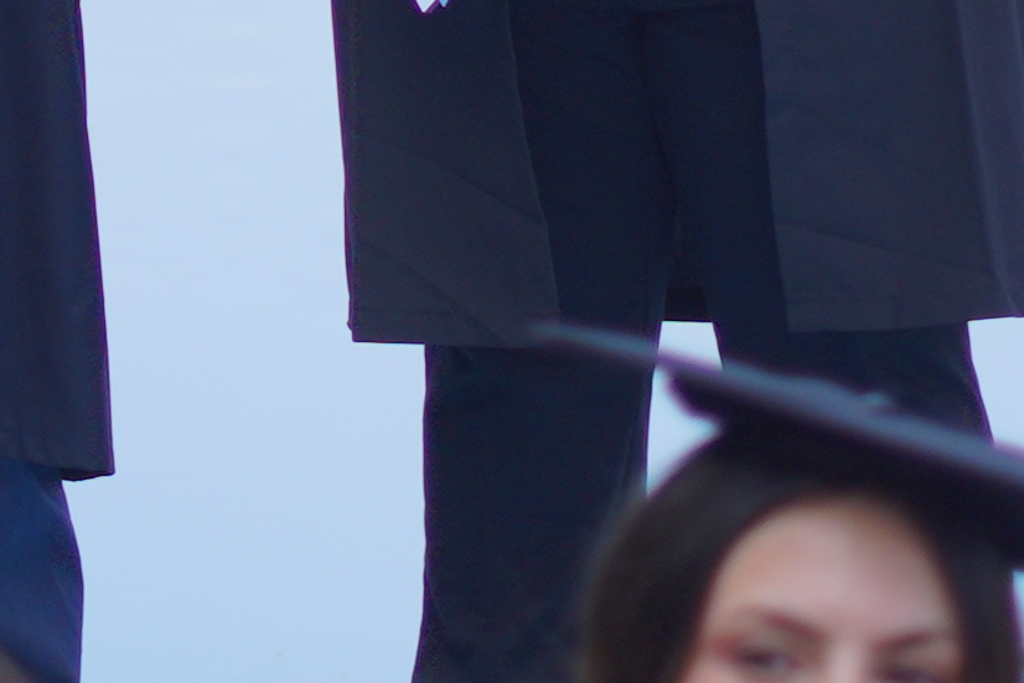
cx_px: -661
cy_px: -1152
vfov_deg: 3.7
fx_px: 10326
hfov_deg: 5.6
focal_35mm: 363
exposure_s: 1/1600
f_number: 1.8
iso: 100
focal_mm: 50
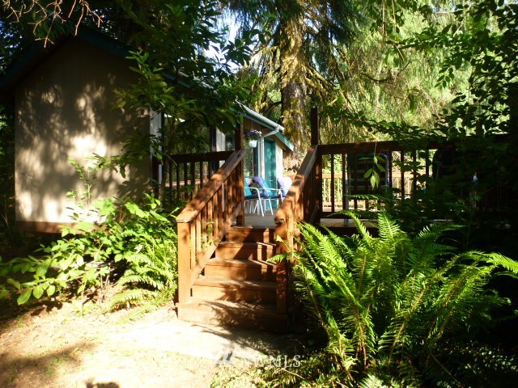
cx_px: 259
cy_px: 194
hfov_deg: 71.6
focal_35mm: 24
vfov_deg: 56.8
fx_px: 359
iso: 100
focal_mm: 4.3
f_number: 3.3
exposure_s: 1/100
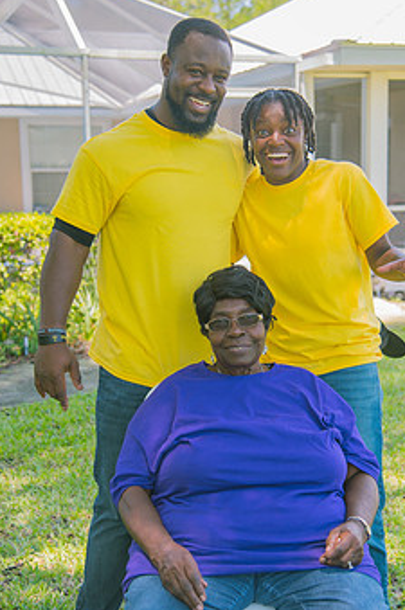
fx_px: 1032
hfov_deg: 22.2
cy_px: 308
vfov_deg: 32.9
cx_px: 228
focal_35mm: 61
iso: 250
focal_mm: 46
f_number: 4
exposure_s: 1/320
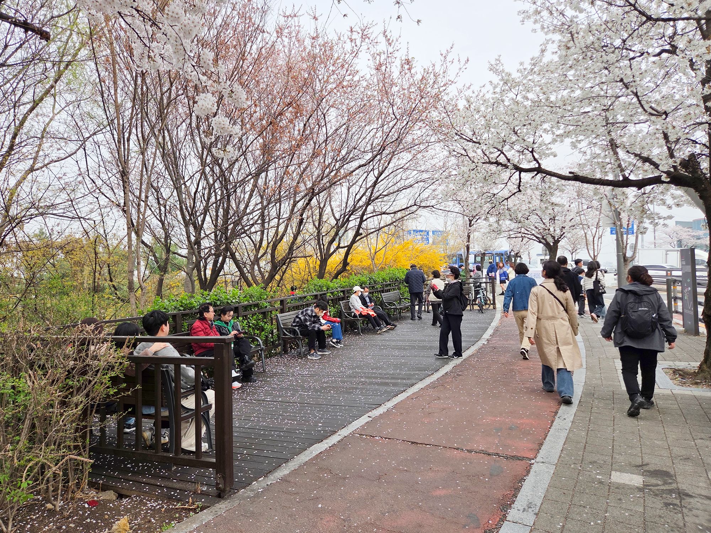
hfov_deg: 73.9
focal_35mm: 23
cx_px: 356
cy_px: 266
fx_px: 472
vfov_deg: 58.9
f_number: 1.8
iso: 80
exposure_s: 1/3229
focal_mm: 5.4
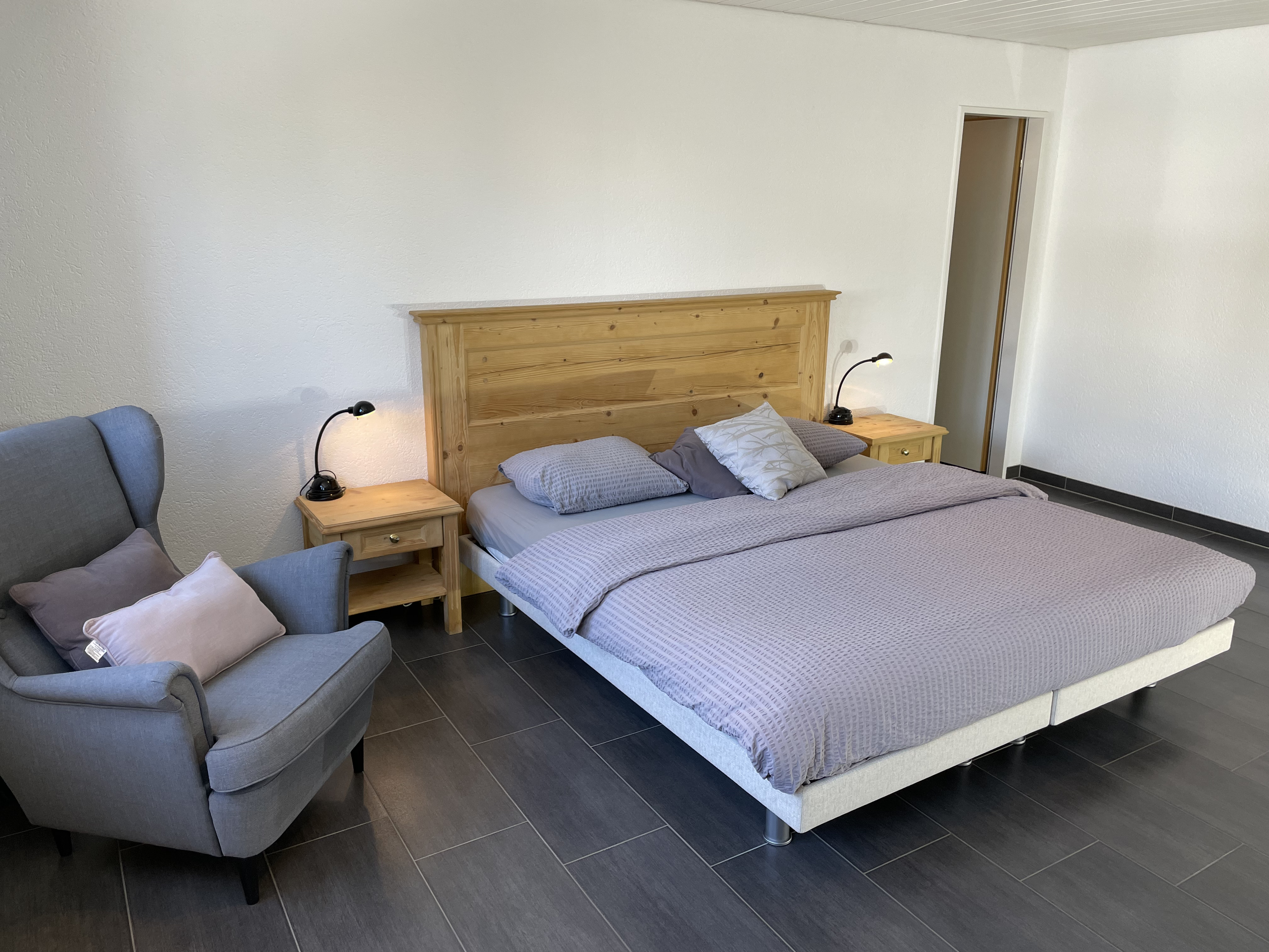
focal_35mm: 26
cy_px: 476
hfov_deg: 67.3
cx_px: 634
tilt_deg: -16.2
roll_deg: -0.6
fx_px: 953
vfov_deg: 53.1
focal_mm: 4.2
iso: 64
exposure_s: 1/100
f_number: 1.6
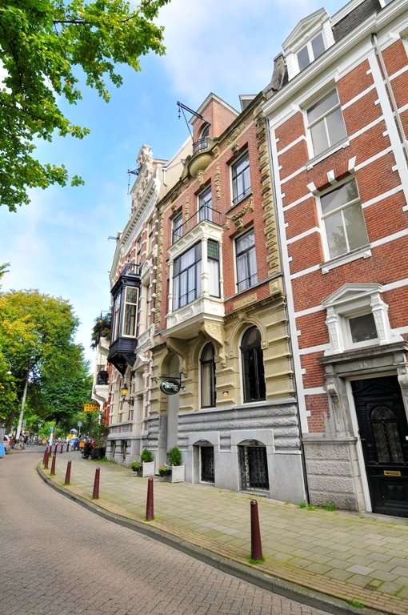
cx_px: 204
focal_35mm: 20
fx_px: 332
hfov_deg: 63.1
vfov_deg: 85.5
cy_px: 308
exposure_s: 1/250
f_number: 5.6
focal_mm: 13
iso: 200
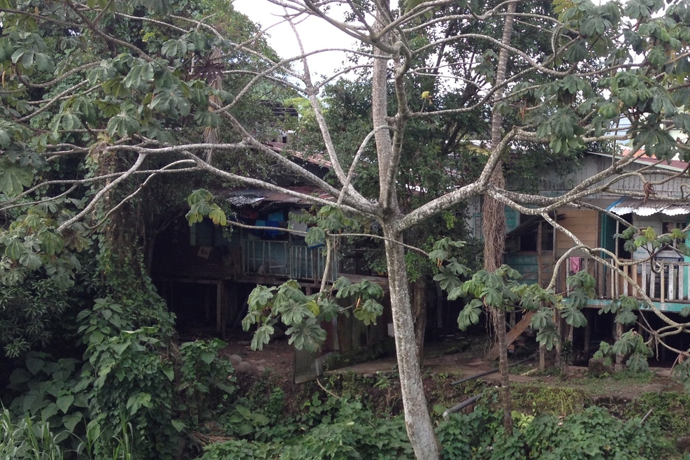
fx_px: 1131
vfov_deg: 22.9
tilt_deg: -7.8
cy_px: 297
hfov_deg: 32.9
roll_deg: -0.5
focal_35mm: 59
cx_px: 558
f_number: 2.4
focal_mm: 4.28
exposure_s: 1/130
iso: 50
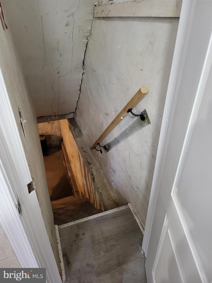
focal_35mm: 24
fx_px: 196
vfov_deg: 71.6
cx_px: 106
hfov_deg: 56.8
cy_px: 142
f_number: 1.8
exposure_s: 1/40
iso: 640
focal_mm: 5
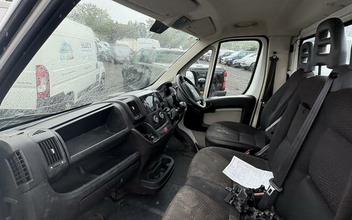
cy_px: 86
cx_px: 175
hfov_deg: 85.0
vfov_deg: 59.1
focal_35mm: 20
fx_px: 192
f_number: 2.2
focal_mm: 2.22
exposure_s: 1/132
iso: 80
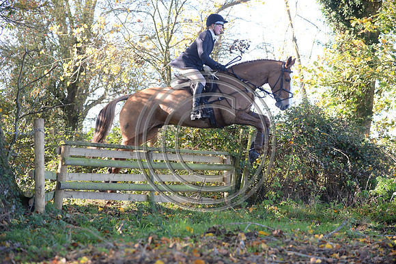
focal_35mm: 70
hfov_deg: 28.9
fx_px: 770
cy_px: 132
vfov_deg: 19.4
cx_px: 198
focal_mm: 70
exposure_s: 1/1000
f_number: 2.8
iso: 1000
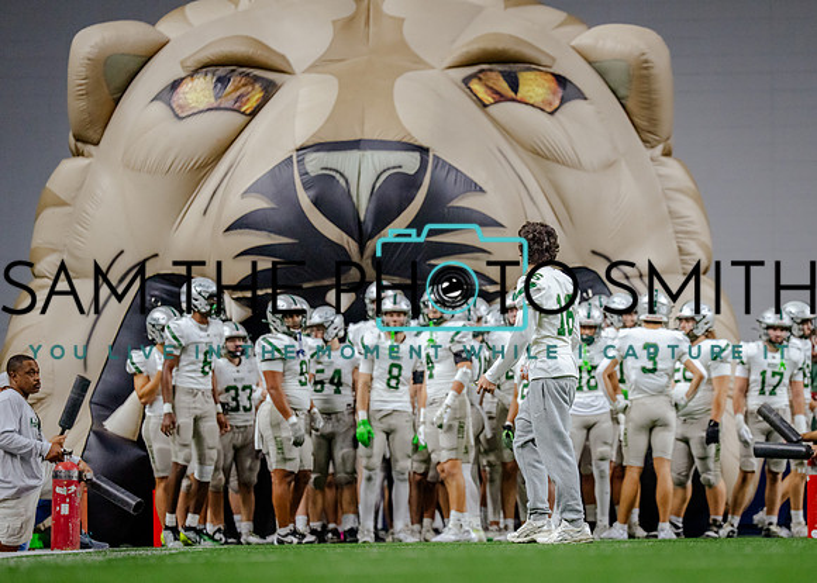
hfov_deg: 10.1
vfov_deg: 7.2
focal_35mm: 199
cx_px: 534
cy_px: 345
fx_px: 4623
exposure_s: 1/1250
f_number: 2.8
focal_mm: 155
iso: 2500
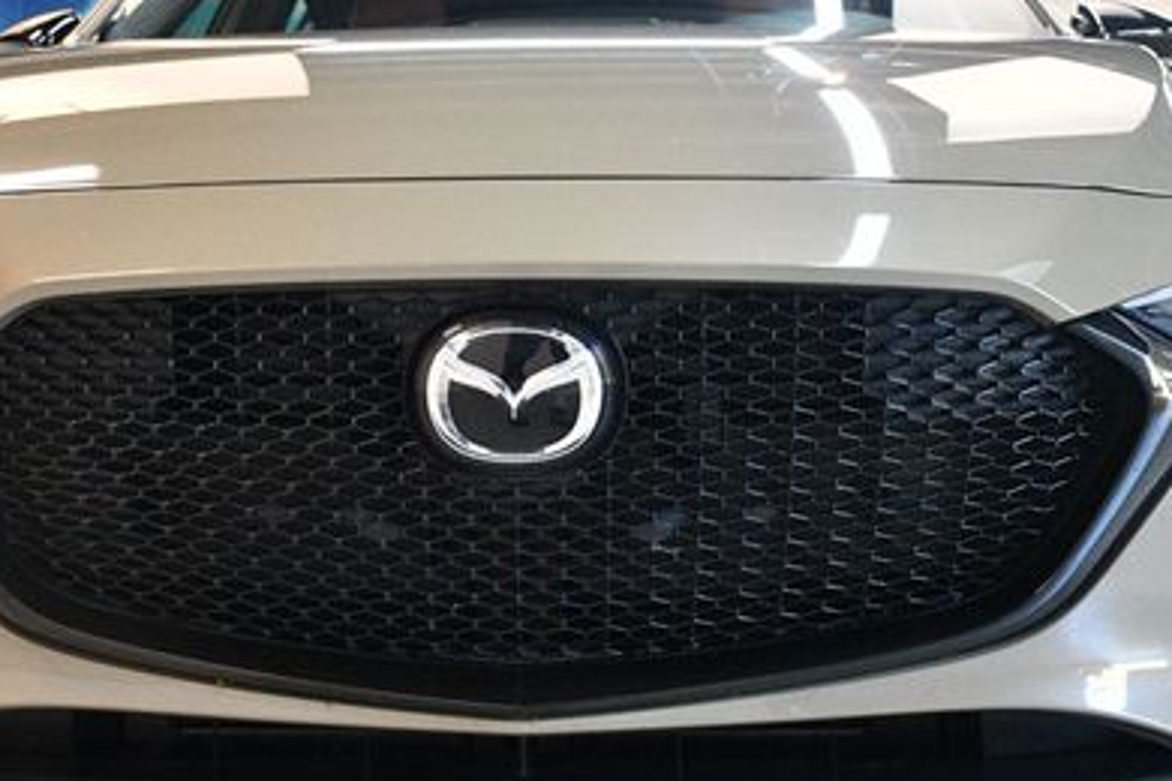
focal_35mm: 64
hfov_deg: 31.4
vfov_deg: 21.2
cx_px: 550
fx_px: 2083
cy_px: 366
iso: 3200
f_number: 3.8
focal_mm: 26
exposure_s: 1/100
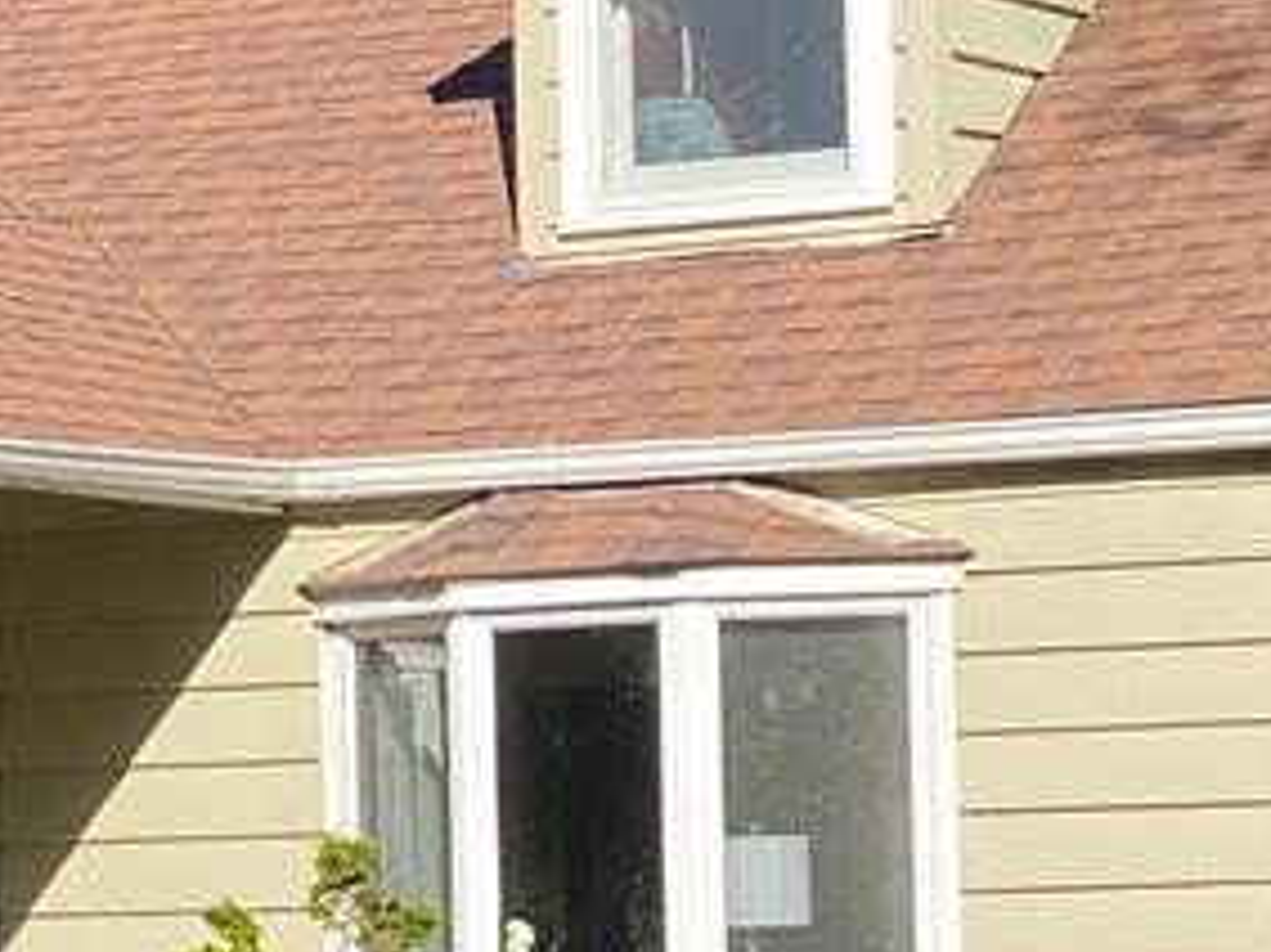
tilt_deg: +1.7
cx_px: 427
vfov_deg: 7.9
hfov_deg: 10.5
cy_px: 781
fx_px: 6900
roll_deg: +1.5
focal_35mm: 188
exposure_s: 1/940
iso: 20
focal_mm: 6
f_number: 2
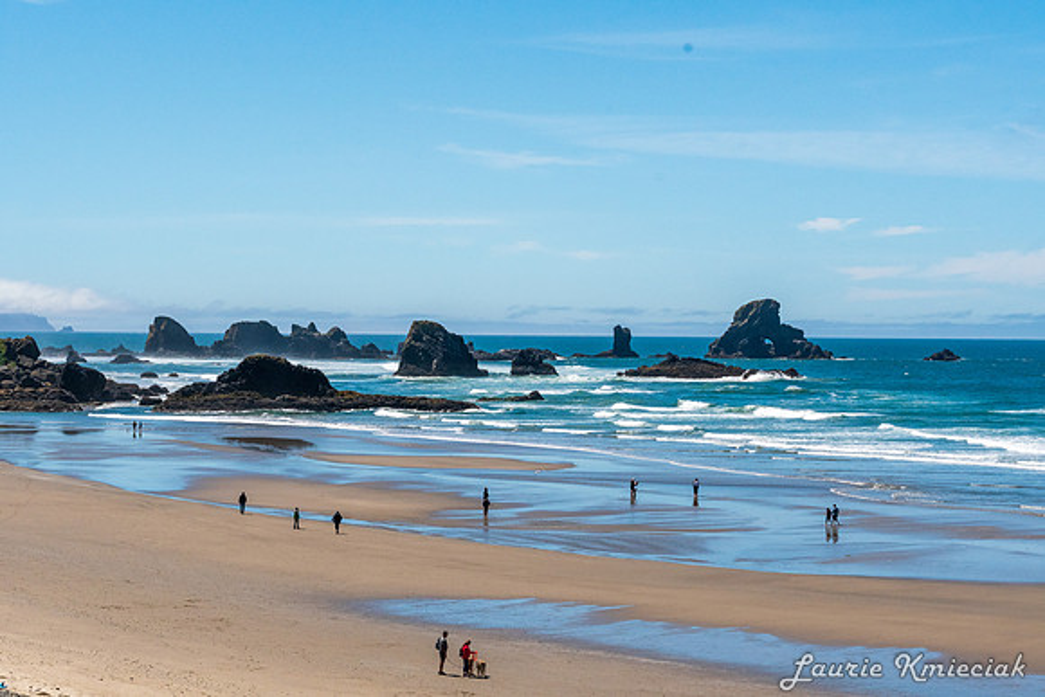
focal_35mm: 82
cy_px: 348
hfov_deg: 24.6
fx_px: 2395
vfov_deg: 16.6
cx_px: 522
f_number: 11
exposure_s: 1/2500
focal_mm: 55
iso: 560
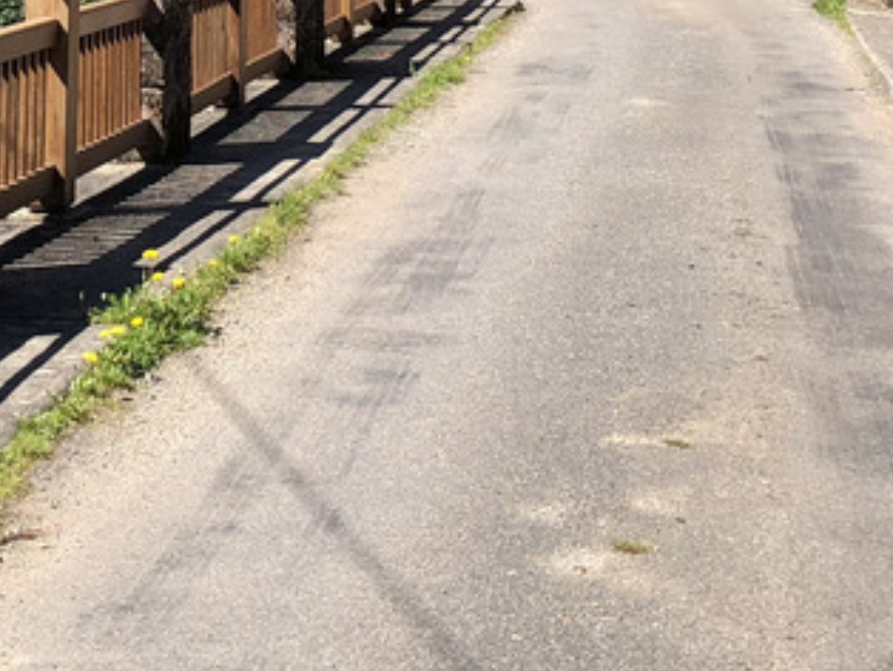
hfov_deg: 18.2
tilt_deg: +5.2
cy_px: -367
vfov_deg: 13.0
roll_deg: +0.4
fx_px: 2762
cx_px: 213
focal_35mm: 107
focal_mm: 4
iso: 20
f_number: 1.8
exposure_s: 1/906
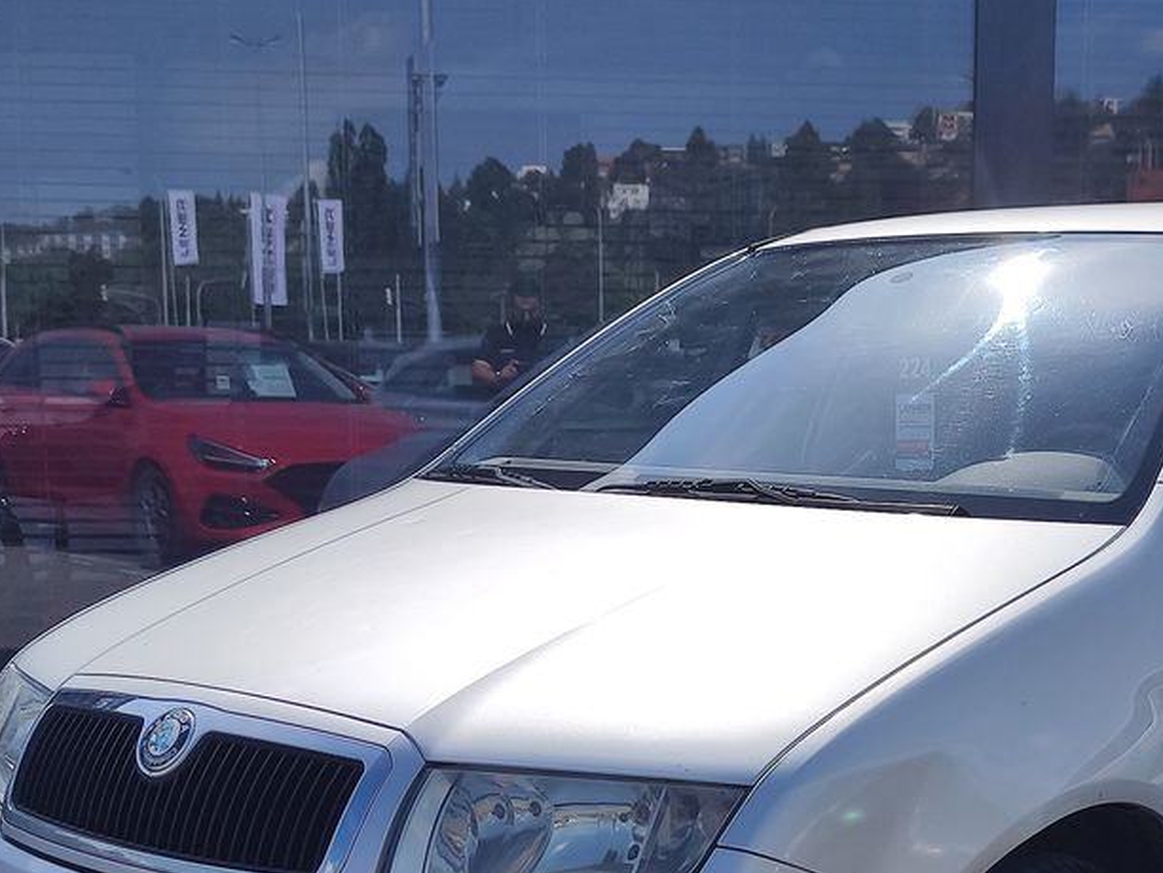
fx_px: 1512
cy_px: 816
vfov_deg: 30.5
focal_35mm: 45
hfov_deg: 41.2
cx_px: 821
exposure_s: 1/2529
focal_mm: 7.01
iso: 50
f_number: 1.69
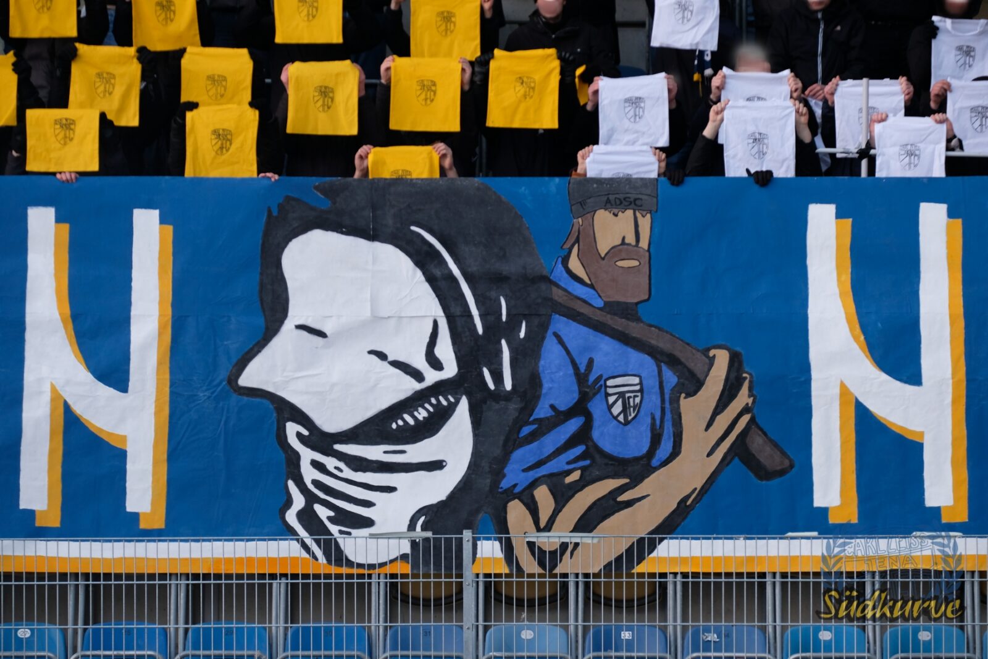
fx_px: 5654
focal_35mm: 206
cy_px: 330
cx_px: 494
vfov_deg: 6.7
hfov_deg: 10.0
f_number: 5.6
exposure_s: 1/60
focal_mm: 137.2
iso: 500
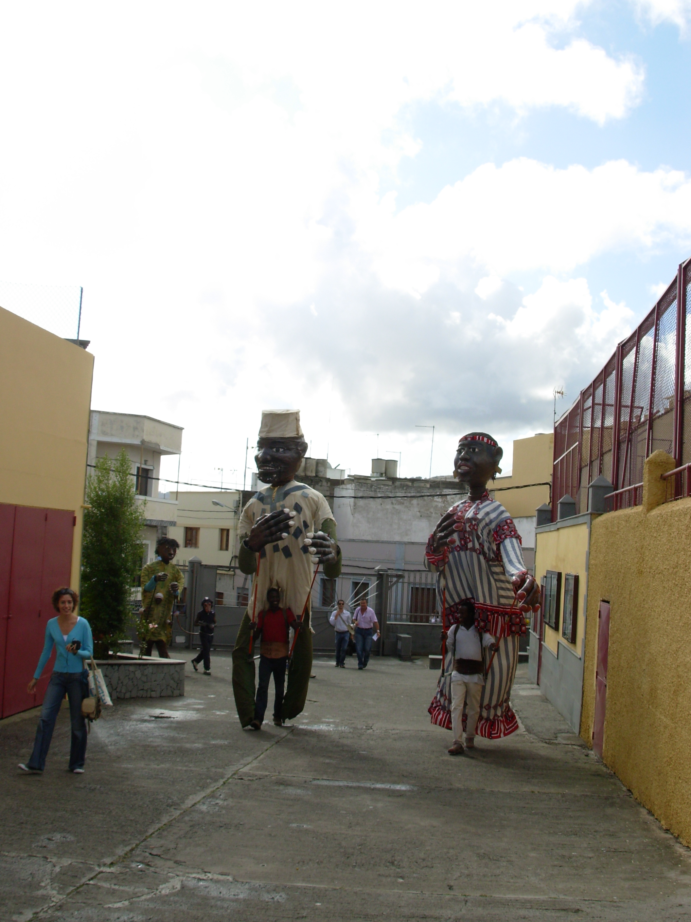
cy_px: 461
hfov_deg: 37.7
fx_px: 1011
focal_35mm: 38
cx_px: 346
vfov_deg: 49.0
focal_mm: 6.3
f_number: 4.9
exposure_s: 1/395
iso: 50
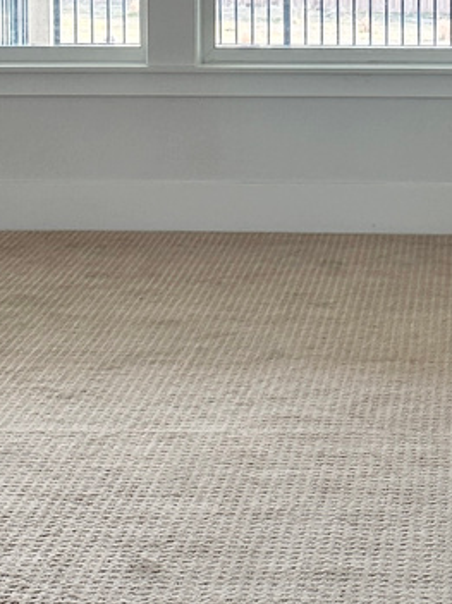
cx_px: 373
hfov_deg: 14.0
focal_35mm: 105
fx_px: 1829
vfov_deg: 18.1
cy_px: -46
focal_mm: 6.86
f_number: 1.78
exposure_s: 1/161
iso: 80
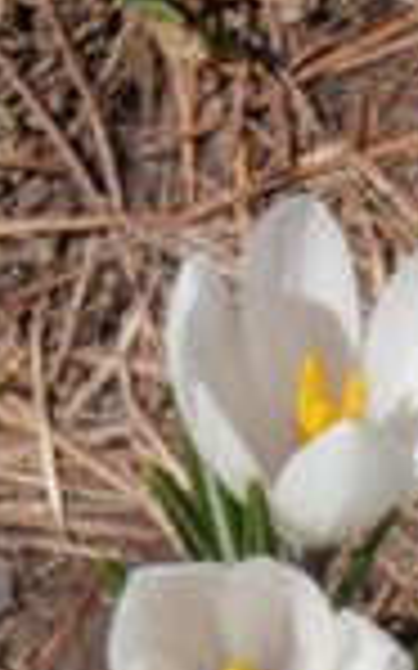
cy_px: 1012
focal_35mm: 205
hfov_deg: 6.4
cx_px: 342
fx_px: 3740
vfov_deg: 9.9
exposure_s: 1/400
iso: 64
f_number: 6.3
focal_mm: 6.53
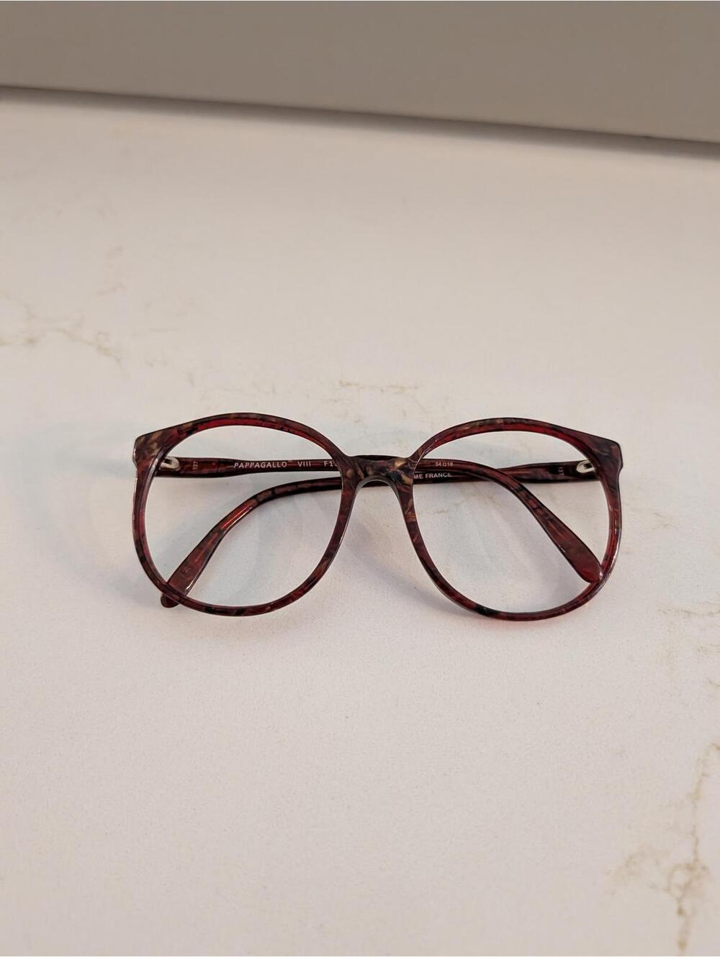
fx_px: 664
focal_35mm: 24
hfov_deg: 56.9
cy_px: 478
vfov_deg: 71.5
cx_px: 360
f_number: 1.68
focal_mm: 6.9
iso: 2078
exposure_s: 1/120
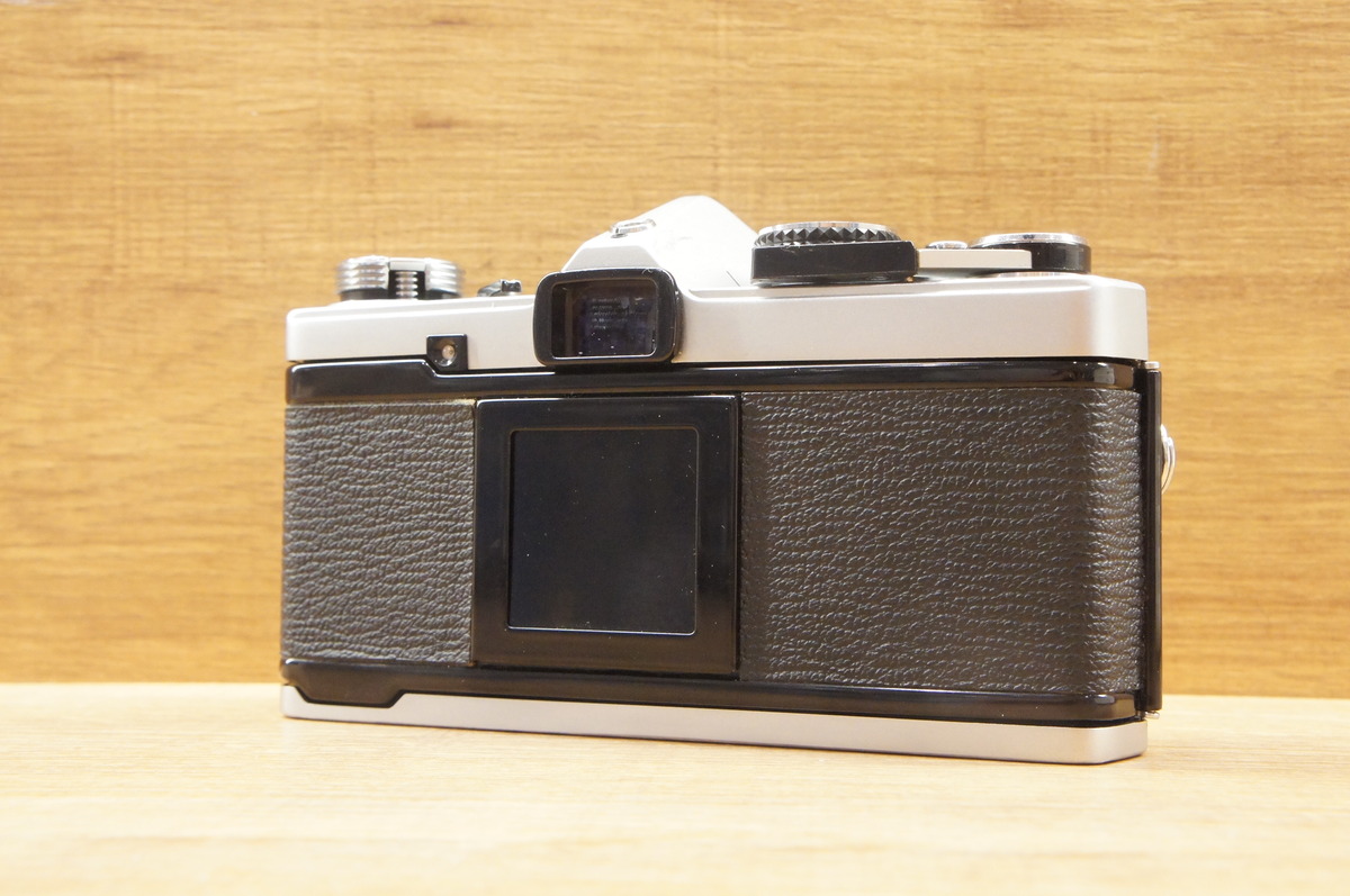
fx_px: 1798
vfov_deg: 28.0
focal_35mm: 48
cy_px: 448
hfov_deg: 41.2
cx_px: 675
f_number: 10
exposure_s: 1/40
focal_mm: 32
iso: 3200
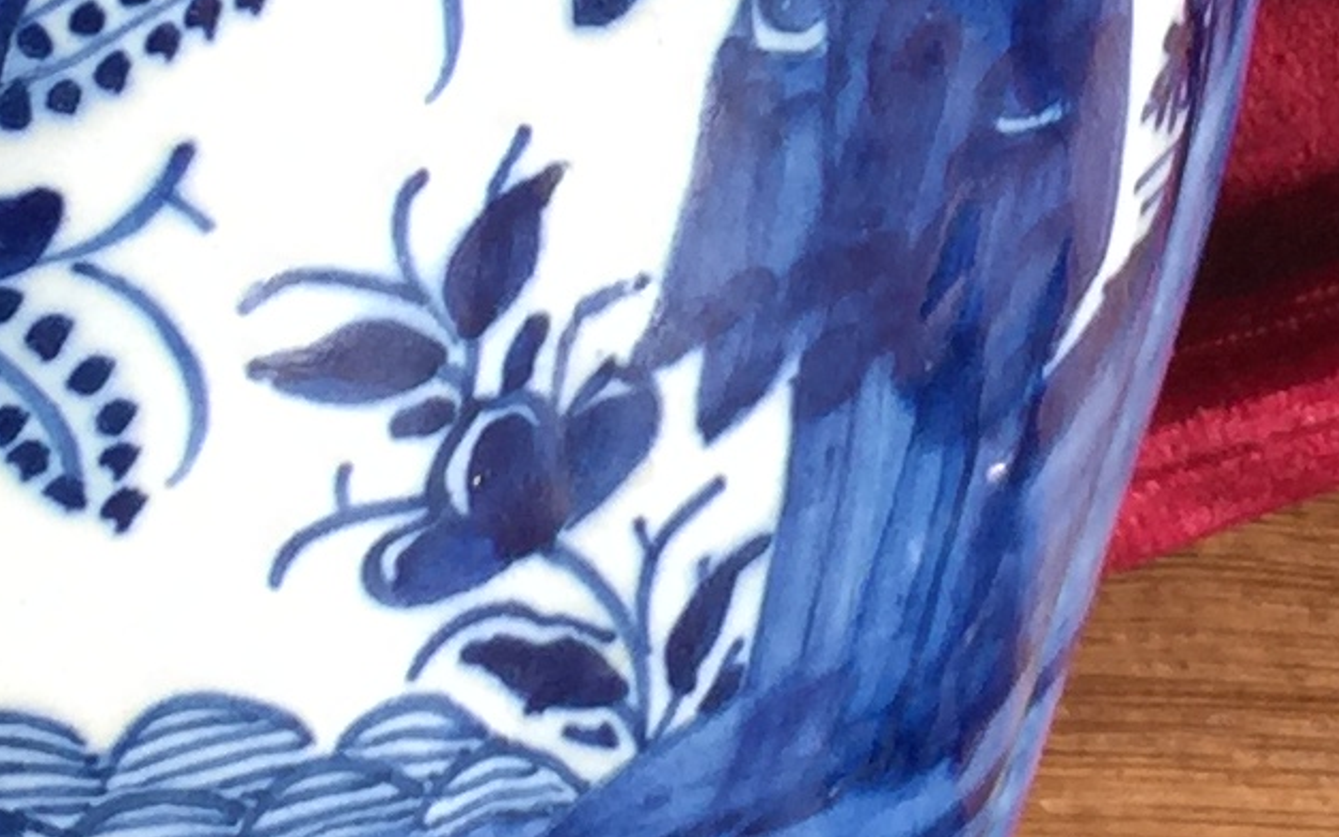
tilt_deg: -8.2
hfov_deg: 13.0
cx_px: 1181
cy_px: -448
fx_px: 5839
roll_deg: +0.3
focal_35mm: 160
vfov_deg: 8.0
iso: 32
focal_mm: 4.15
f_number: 2.2
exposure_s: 1/33
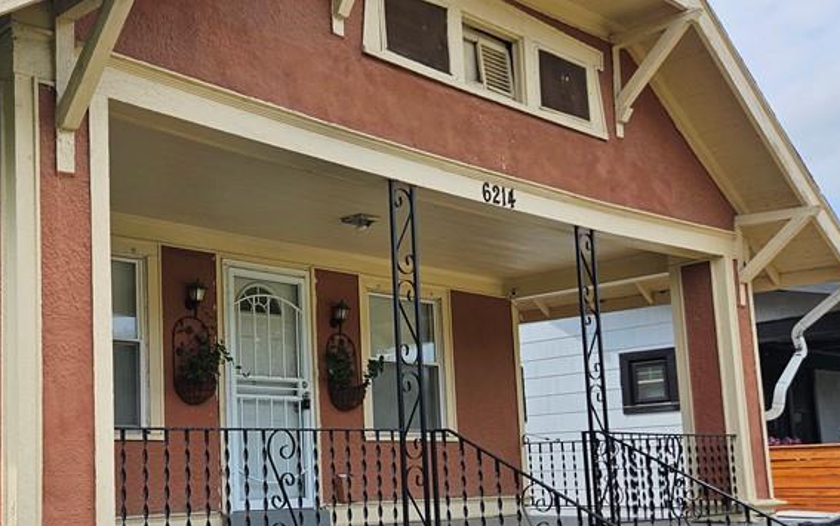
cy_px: 356
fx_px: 1008
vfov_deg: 29.0
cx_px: 221
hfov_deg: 43.9
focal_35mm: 44
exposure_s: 1/1700
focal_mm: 5.4
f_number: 1.8
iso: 25
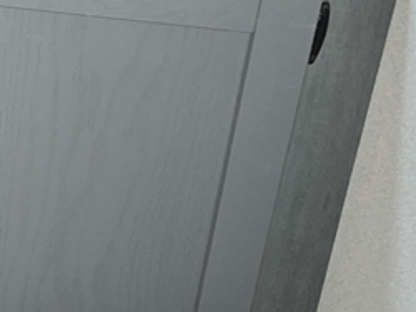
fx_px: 1501
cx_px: -341
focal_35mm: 125
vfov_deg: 11.7
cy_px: -27
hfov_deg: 14.0
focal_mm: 5.7
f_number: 1.5
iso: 80
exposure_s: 1/121
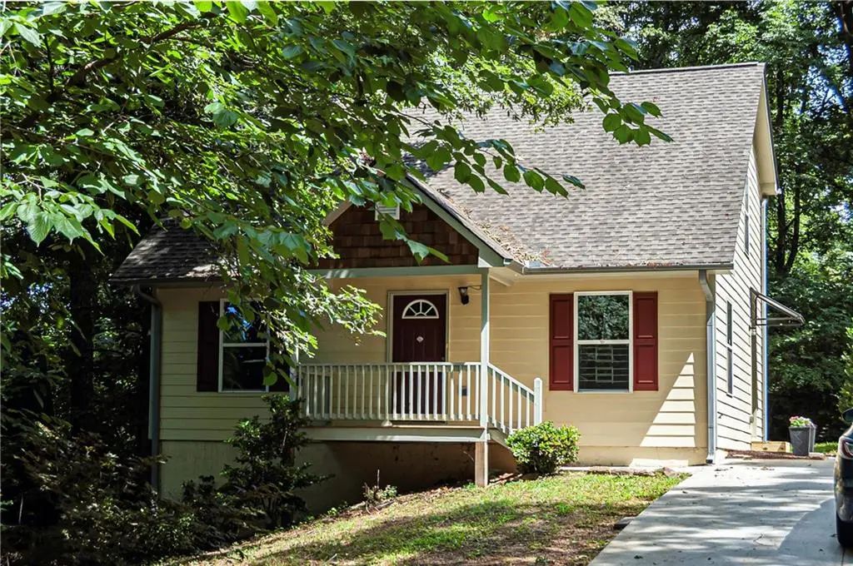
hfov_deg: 33.4
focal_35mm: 60
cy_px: 283
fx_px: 1420
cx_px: 426
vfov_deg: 22.6
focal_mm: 40
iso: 200
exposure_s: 1/180
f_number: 8
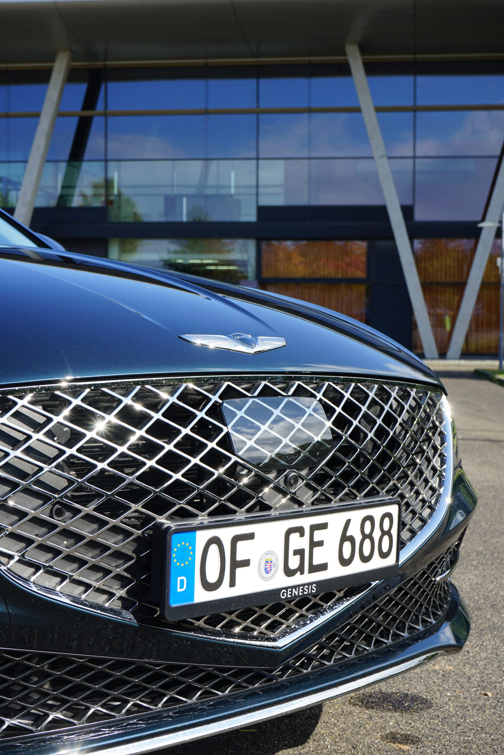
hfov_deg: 24.6
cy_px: 371
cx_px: 252
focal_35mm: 55
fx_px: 1155
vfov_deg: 36.2
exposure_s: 1/100
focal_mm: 54
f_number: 10
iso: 100
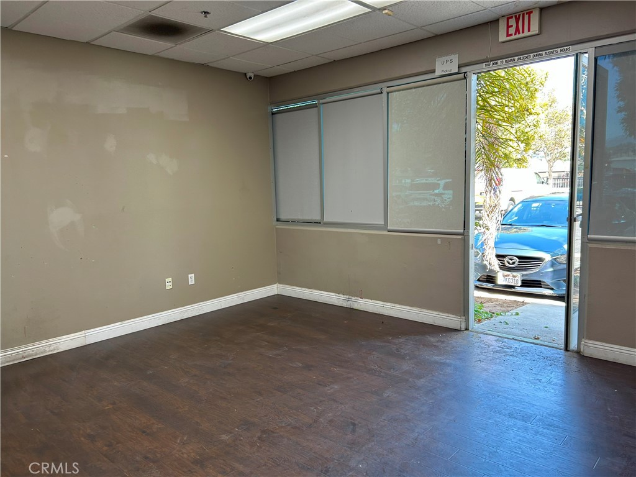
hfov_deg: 67.3
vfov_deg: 53.1
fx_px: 478
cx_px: 318
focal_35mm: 26
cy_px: 238
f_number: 1.5
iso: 80
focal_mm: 5.7
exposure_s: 1/120
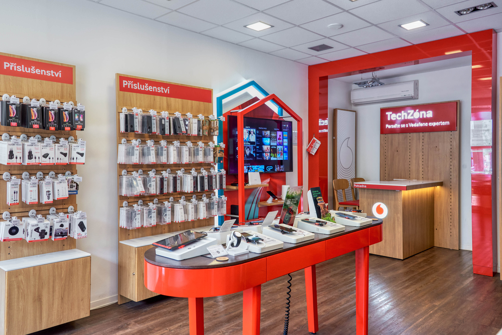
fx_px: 391
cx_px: 251
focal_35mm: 28
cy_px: 168
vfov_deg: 46.4
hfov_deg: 65.5
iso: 640
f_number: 7.1
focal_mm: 28
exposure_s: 1/25
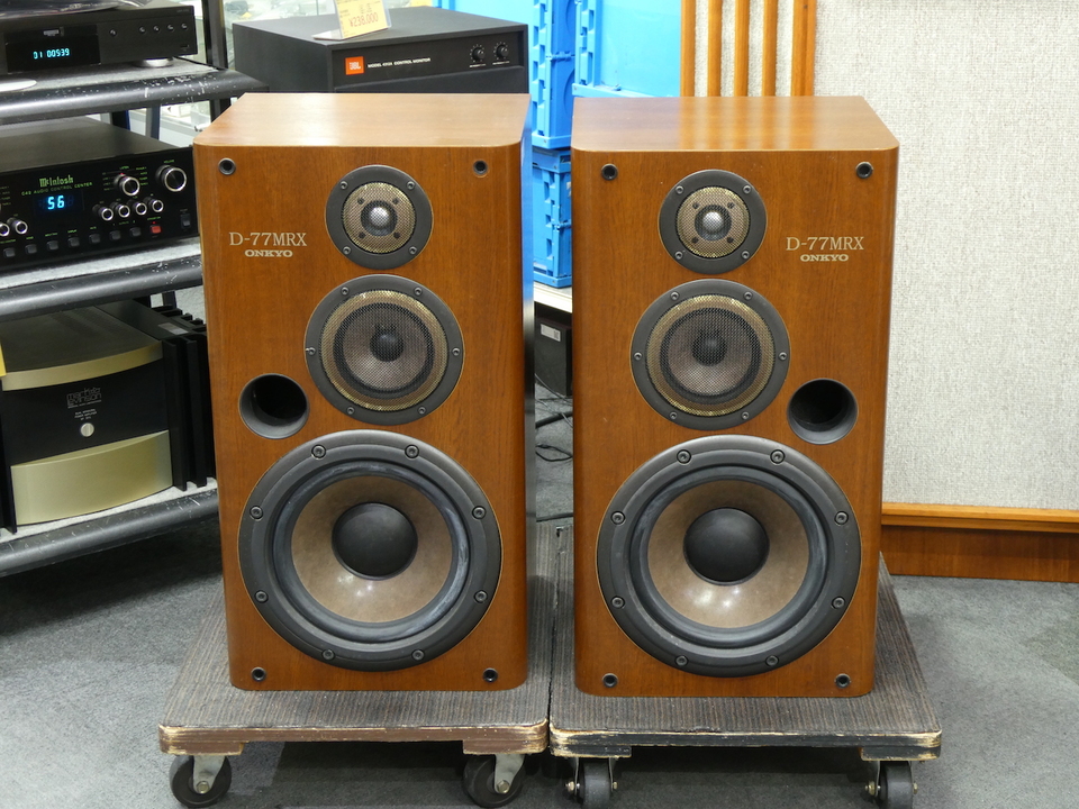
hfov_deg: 33.8
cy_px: 404
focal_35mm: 57
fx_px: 1777
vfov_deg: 25.7
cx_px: 540
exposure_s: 1/2
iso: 200
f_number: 4.2
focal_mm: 10.3
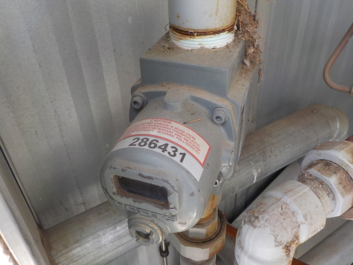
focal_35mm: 30
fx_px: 306
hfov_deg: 60.0
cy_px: 132
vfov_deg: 46.8
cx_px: 176
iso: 125
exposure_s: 1/40
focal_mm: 4.1
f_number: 3.3
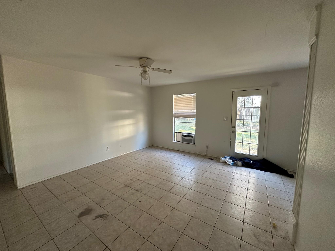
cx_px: 168
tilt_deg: -4.9
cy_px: 126
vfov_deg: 85.7
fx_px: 135
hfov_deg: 102.1
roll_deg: +0.0
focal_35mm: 14
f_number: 2.2
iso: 320
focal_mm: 2.22
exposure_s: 1/90
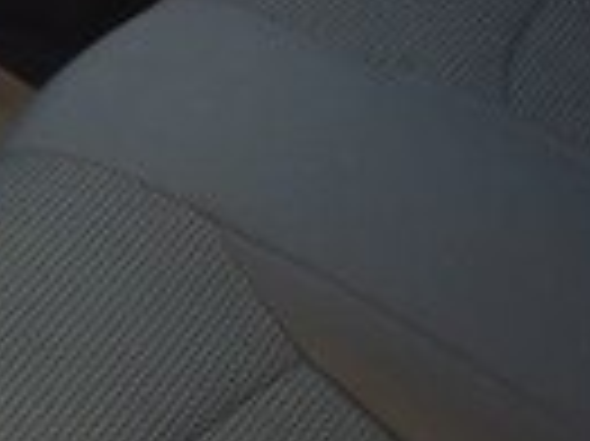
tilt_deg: -39.4
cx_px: -239
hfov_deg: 13.0
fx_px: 2486
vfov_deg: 10.0
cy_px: 515
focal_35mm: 146
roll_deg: -3.9
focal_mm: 4.15
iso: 50
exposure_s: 1/100
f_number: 2.2
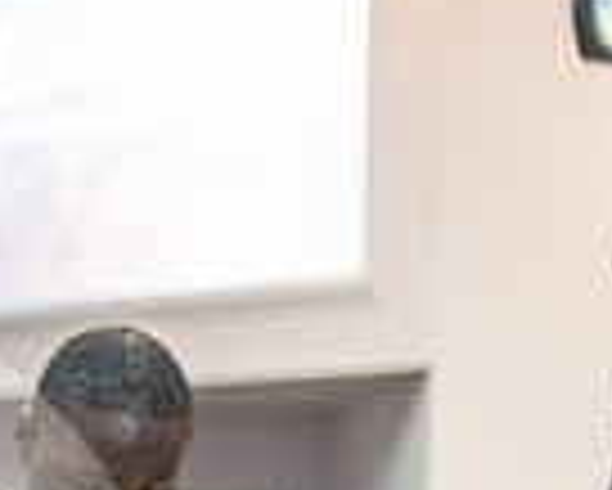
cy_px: 771
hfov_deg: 8.8
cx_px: -590
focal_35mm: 208
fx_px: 3770
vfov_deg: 7.3
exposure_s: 1/100
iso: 640
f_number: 1.8
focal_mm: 50
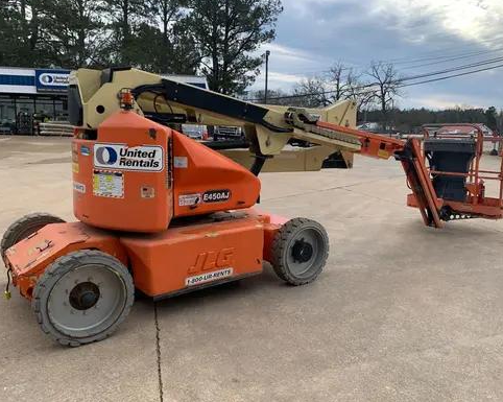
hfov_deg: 60.3
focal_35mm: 29
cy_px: 204
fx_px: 431
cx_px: 282
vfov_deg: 49.9
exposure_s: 1/911
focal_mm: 4.25
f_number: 1.8
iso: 25
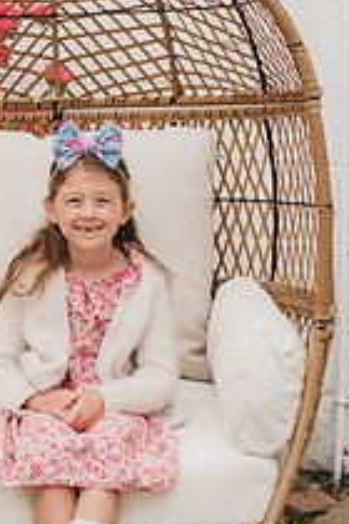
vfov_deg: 19.1
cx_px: 0
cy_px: 222
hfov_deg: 12.6
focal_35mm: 107
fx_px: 1556
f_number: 2.8
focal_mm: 50
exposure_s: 1/500
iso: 100
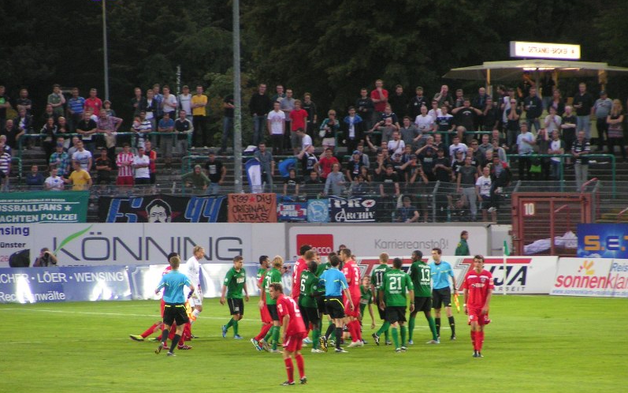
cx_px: 314
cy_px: 233
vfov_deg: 4.4
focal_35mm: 301
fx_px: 5151
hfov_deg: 7.0
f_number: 3.5
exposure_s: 1/100
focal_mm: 43.3
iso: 200
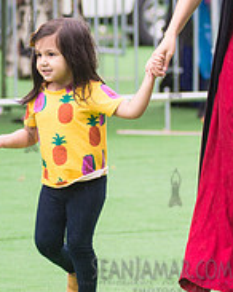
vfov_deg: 4.8
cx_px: 243
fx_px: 3514
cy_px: 82
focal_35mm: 407
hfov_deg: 3.8
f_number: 4
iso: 400
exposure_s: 1/160
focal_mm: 105
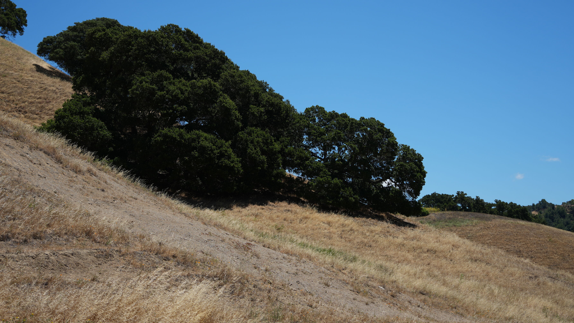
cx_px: 280
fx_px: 959
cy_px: 131
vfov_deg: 19.1
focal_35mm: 63
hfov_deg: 33.3
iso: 100
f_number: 4.5
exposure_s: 1/1000
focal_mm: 50
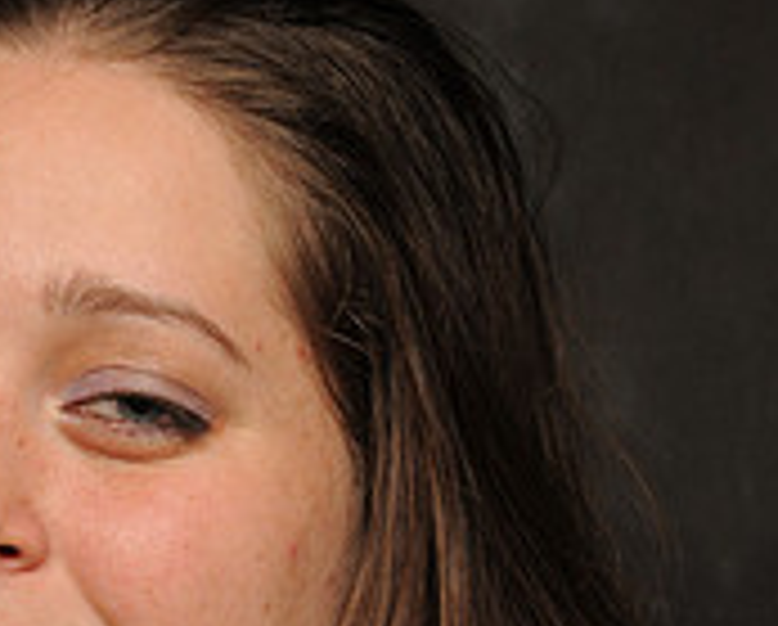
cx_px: 11
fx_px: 8132
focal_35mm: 353
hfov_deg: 5.5
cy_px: 649
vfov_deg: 4.4
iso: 200
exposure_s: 1/100
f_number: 7.1
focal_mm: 75
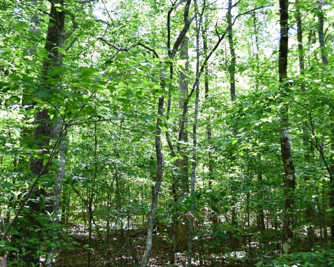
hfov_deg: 34.2
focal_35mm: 55
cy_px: 134
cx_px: 169
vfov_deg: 27.6
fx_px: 544
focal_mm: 24
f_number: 4
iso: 800
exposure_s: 1/250
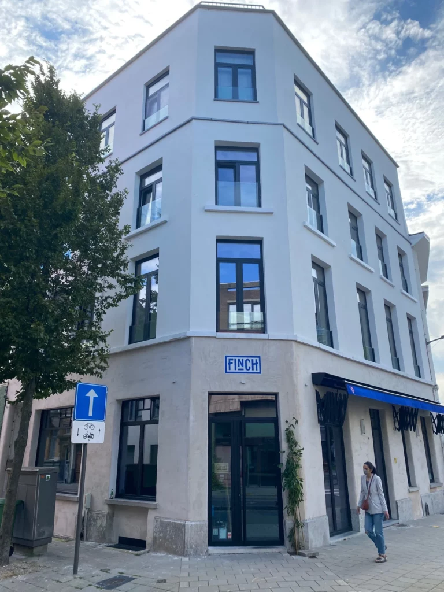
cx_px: 222
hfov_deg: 53.1
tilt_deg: +19.5
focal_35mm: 26
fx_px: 445
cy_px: 296
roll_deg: +0.0
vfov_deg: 67.3
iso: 32
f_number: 1.8
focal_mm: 4.25
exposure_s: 1/905
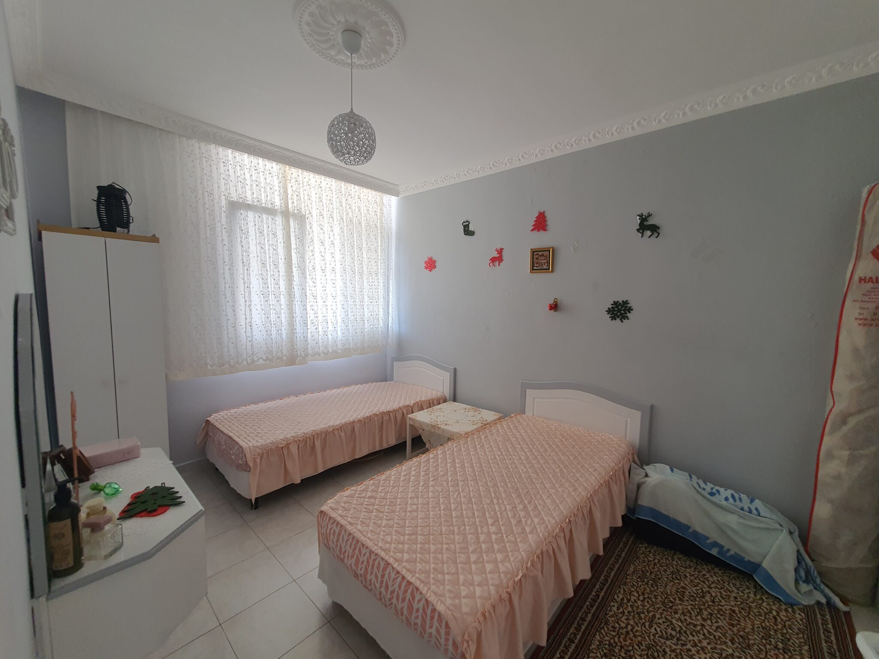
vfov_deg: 89.9
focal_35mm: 13
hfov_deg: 106.2
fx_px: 330
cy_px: 330
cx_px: 440
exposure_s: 1/50
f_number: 2.2
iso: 80
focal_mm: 1.8
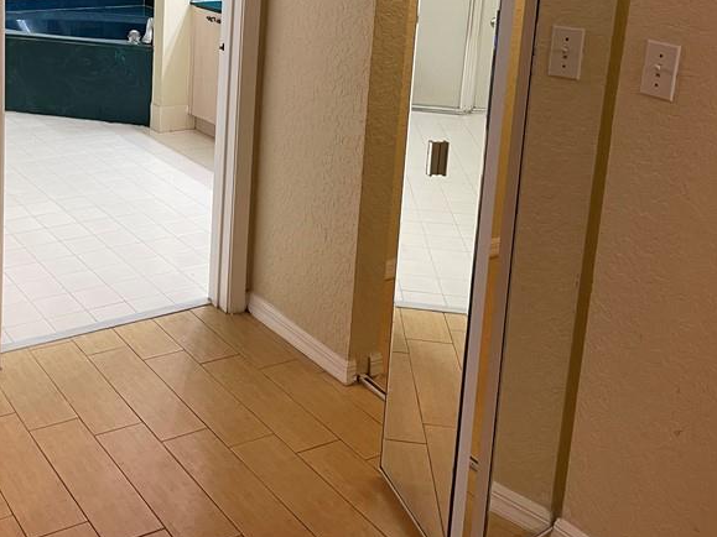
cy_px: 75
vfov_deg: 30.4
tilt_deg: -11.1
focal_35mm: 46
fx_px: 953
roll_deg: -1.6
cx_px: 175
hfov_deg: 40.0
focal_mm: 4.2
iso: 80
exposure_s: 1/60
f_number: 1.6
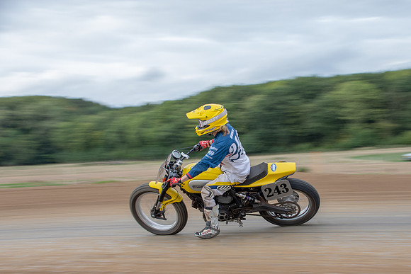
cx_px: 254
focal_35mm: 81
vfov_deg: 16.8
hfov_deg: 24.9
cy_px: 150
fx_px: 930
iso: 320
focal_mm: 44
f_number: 8
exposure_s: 1/125
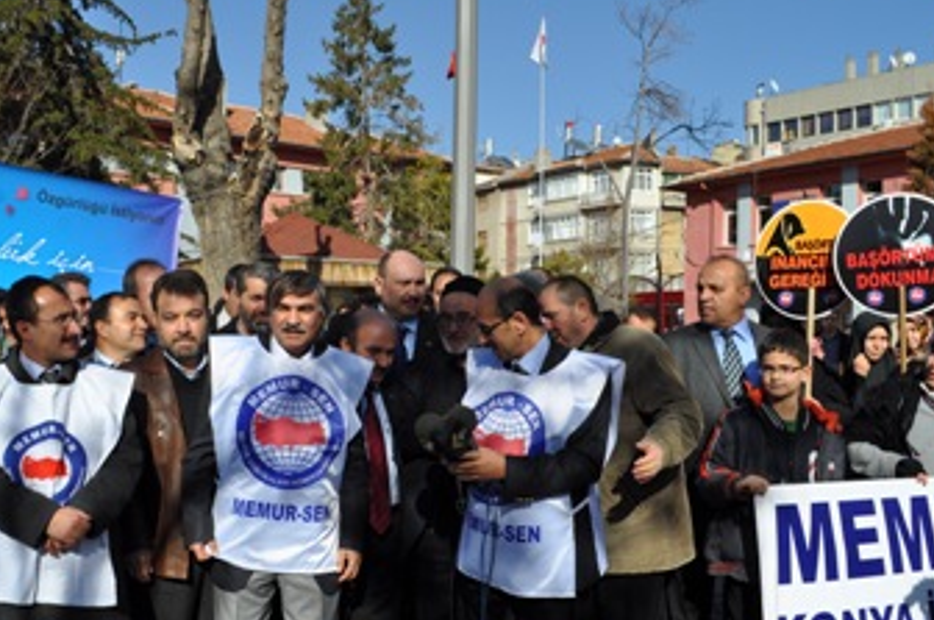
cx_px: 389
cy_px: 370
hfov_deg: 52.9
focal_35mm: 36
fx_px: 933
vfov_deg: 36.6
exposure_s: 1/400
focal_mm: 18
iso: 200
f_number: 10
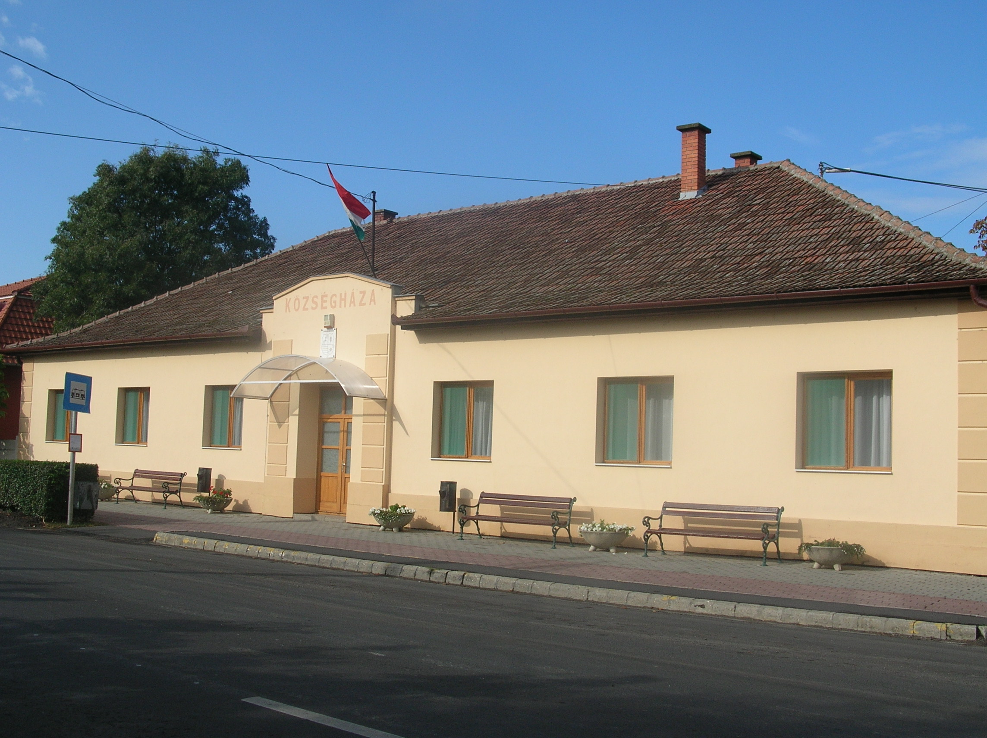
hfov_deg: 44.8
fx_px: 1197
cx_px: 494
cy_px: 369
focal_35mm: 42
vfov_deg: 34.3
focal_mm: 6.9
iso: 50
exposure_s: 1/668
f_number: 3.9
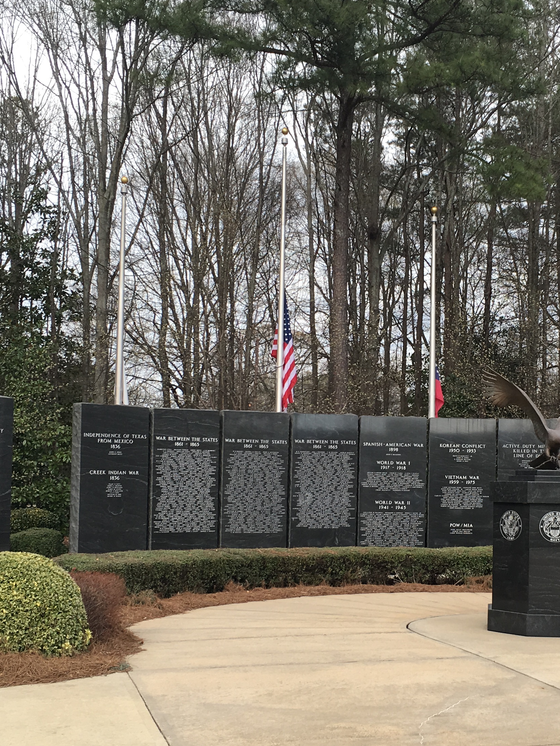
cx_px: 393
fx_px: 1143
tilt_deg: +2.5
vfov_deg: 36.1
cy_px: 422
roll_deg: -0.8
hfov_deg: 27.3
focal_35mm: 53
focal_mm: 4.15
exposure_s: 1/437
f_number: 2.2
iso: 25
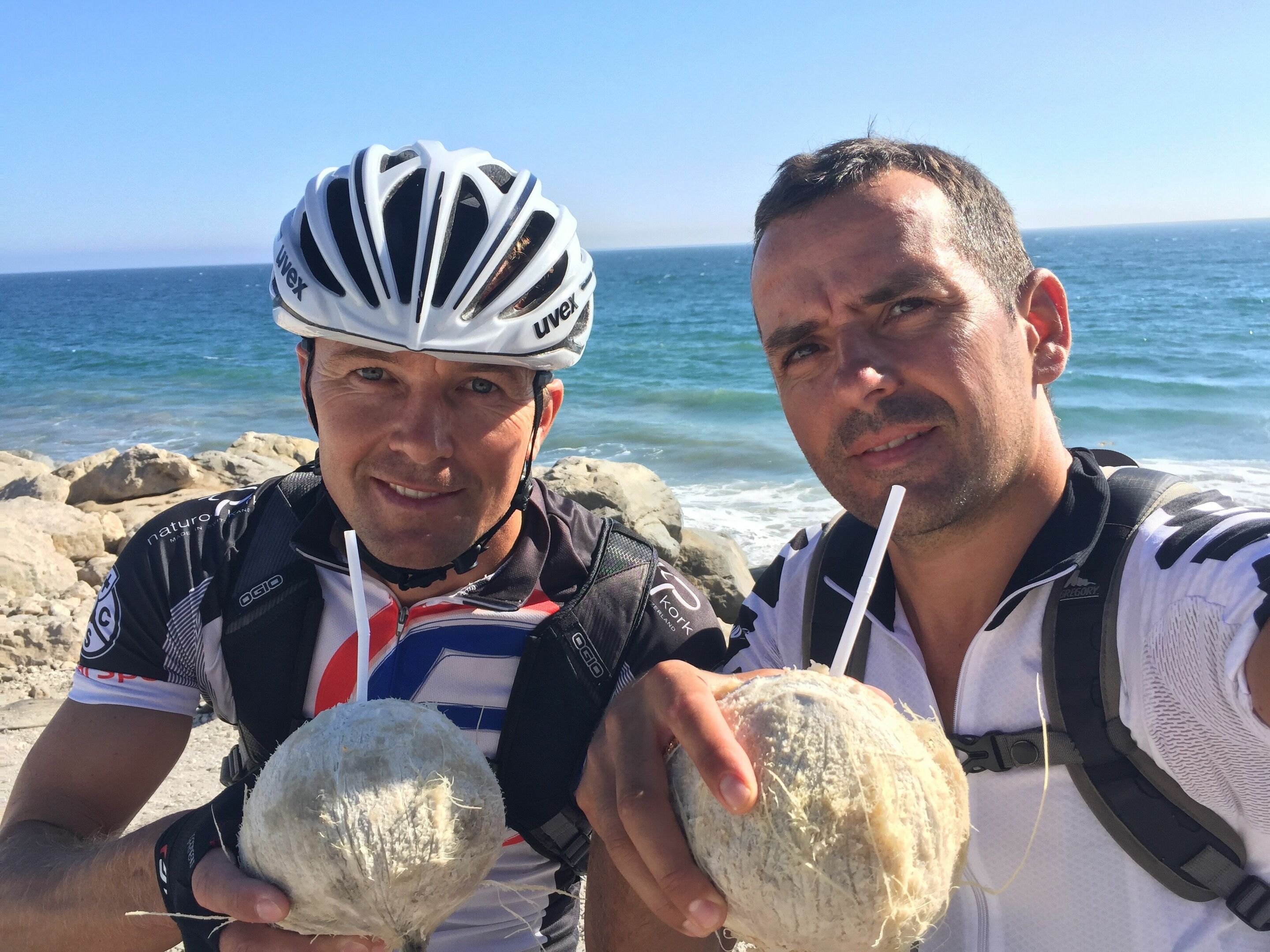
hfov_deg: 61.7
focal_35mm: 29
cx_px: 635
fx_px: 1064
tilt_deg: -11.6
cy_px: 476
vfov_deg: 48.2
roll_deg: +2.6
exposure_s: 1/1236
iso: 32
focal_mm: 4.15
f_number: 2.2
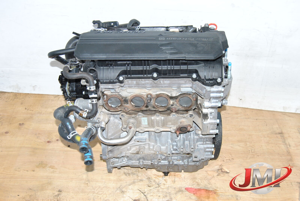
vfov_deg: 32.0
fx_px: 350
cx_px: 150
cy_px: 100
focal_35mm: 42
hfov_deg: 46.3
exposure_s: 1/200
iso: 400
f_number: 7.1
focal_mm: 28
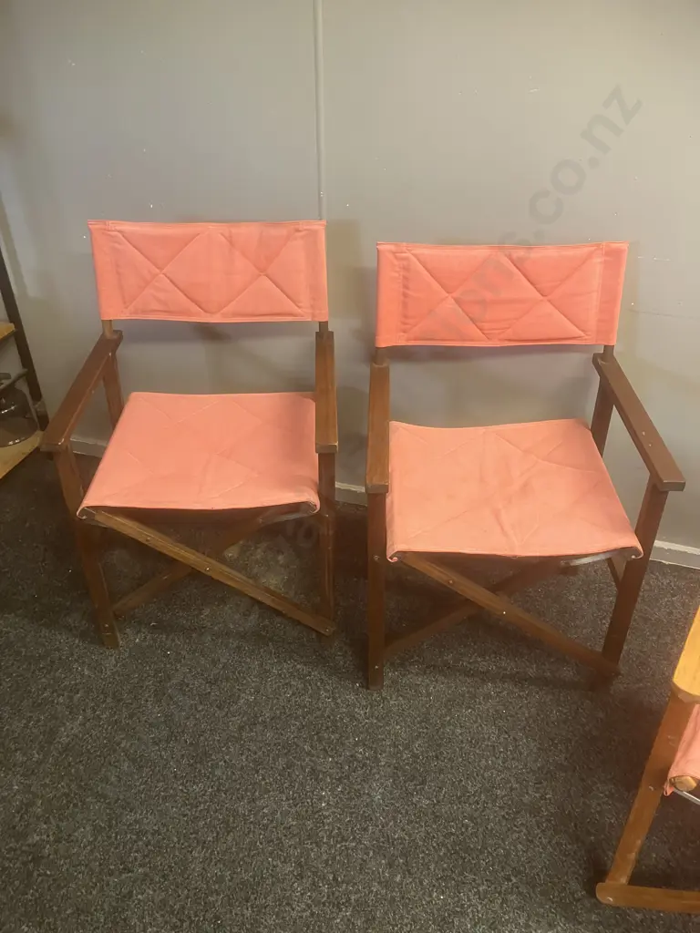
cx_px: 350
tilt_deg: -32.3
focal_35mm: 28
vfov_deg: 63.4
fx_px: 755
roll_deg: +0.0
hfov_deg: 49.7
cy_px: 466
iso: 320
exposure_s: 1/50
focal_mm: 3.99
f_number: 1.8
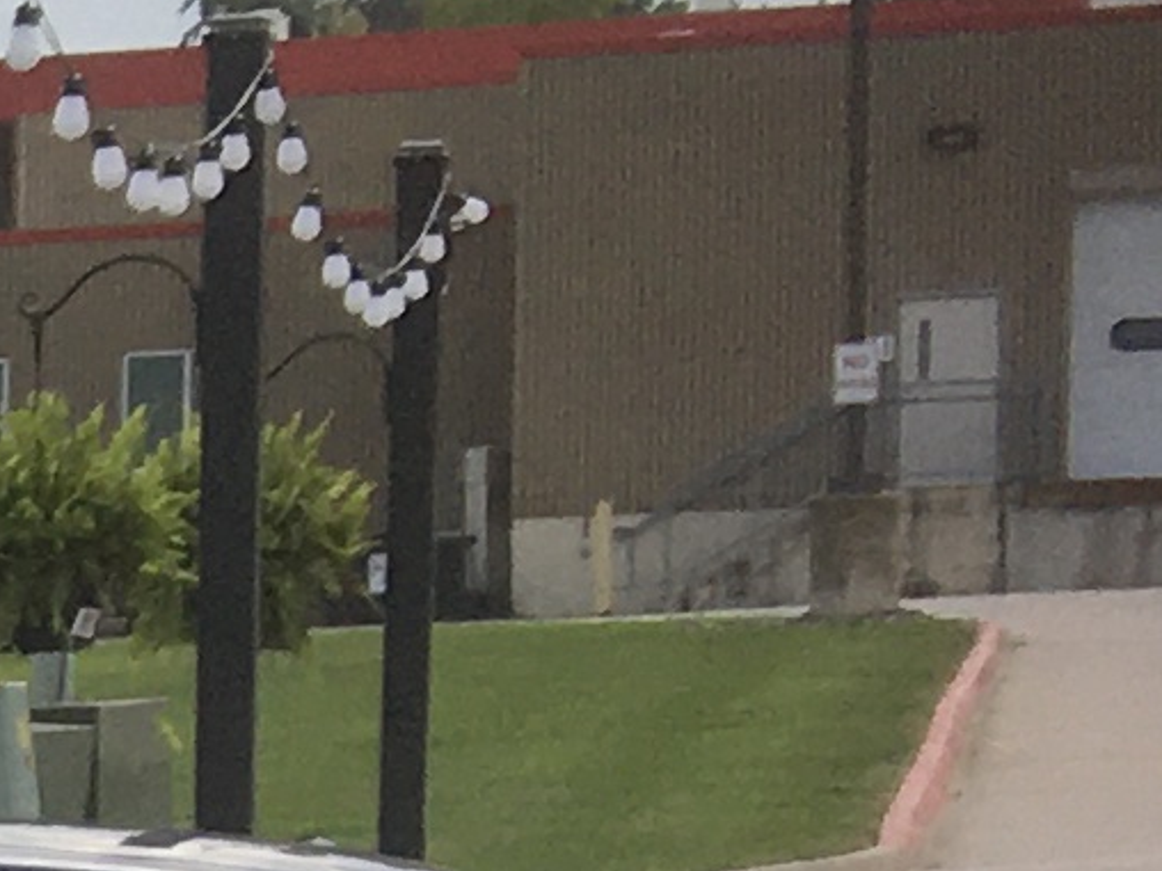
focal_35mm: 230
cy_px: 1516
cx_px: -3427
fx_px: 7721
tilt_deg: -5.4
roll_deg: +1.5
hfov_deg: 6.8
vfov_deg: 6.3
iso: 25
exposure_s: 1/754
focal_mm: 4.15
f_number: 2.2
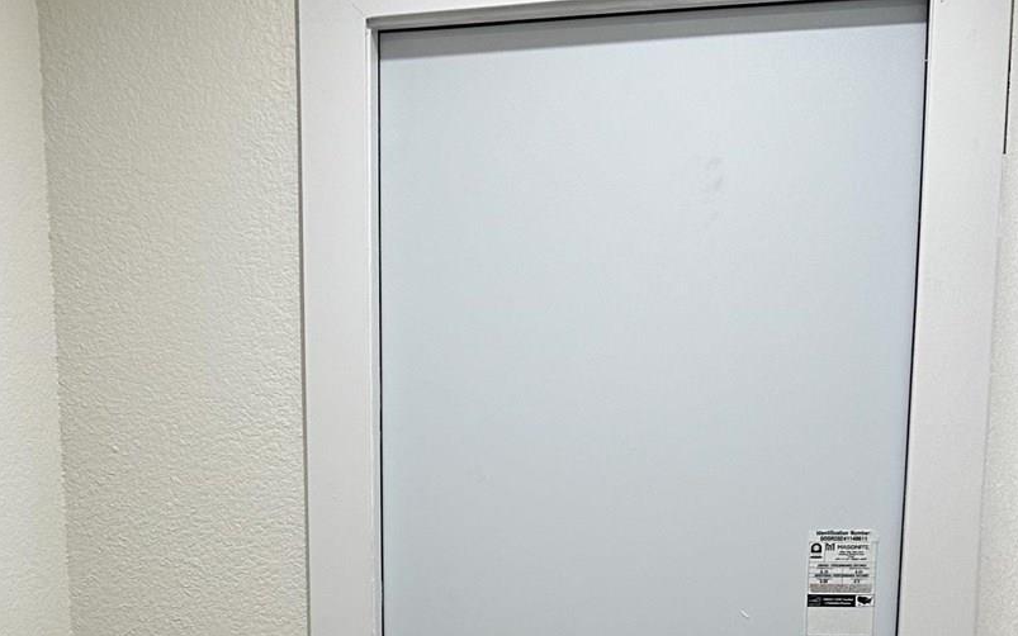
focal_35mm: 73
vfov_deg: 17.1
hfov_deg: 27.6
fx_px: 2025
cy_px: 749
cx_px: 200
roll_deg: +1.2
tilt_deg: -12.9
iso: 125
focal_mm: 6.86
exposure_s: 1/120
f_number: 1.78
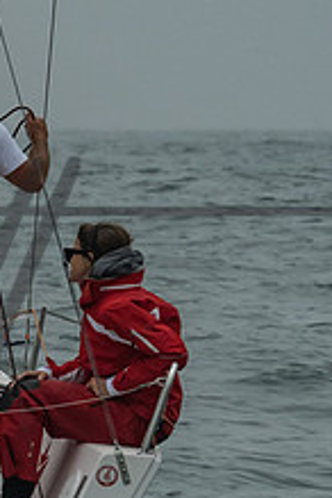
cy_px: 99
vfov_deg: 2.2
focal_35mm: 927
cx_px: -53
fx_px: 12822
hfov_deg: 1.5
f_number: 9
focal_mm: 200
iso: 800
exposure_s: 1/2500
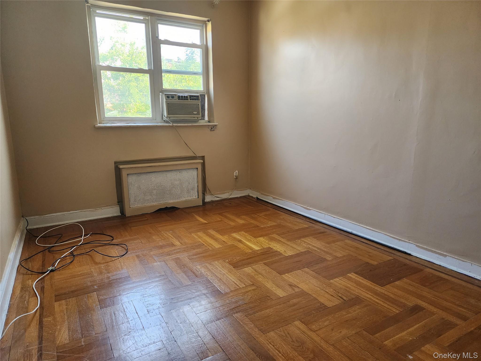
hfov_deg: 73.9
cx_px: 240
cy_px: 180
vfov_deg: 58.9
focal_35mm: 23
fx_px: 320
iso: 250
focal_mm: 6.4
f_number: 1.8
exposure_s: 1/120
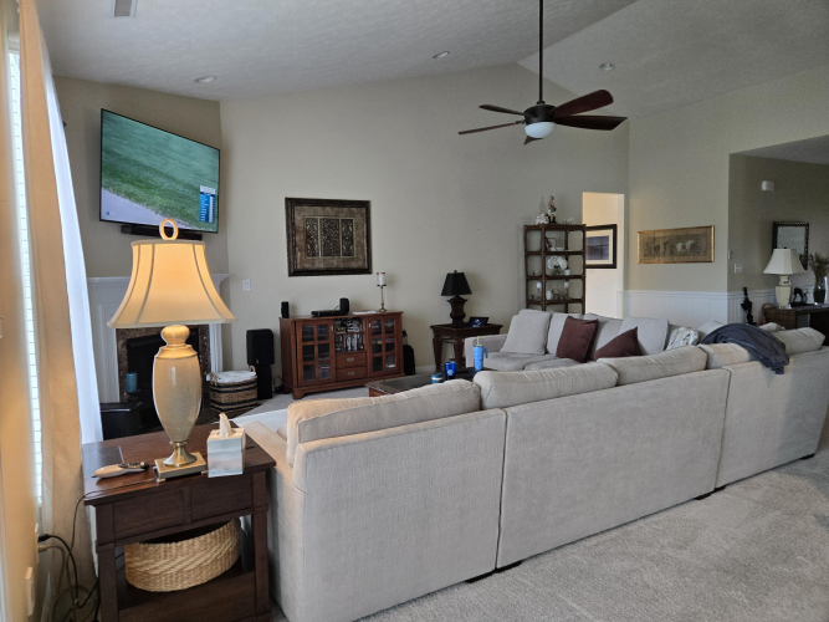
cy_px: 311
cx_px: 414
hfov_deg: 73.9
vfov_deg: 58.9
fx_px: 551
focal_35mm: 23
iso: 200
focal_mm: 5.4
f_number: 1.8
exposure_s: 1/120
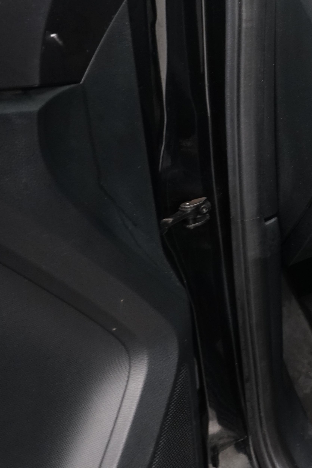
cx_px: 548
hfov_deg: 17.0
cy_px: 149
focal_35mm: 67
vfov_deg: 29.8
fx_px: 871
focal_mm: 28
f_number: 14
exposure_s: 1
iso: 800
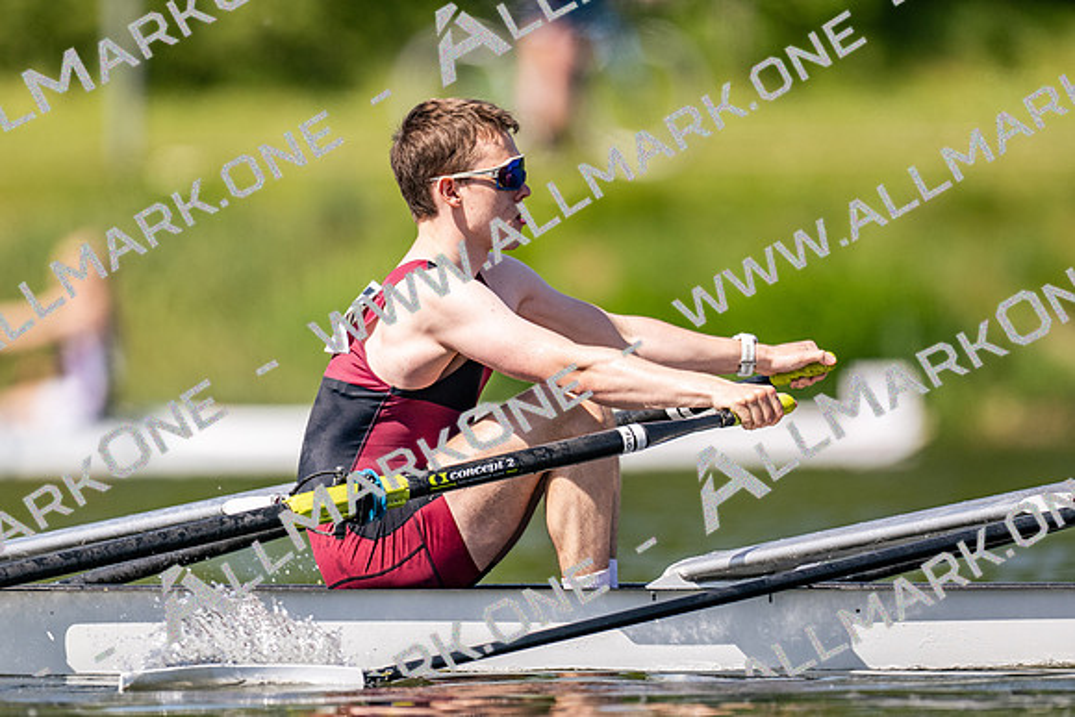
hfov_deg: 2.3
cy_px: 358
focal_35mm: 900
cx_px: 538
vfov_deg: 1.5
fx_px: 26894
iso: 250
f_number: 4
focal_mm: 600
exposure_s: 1/2500
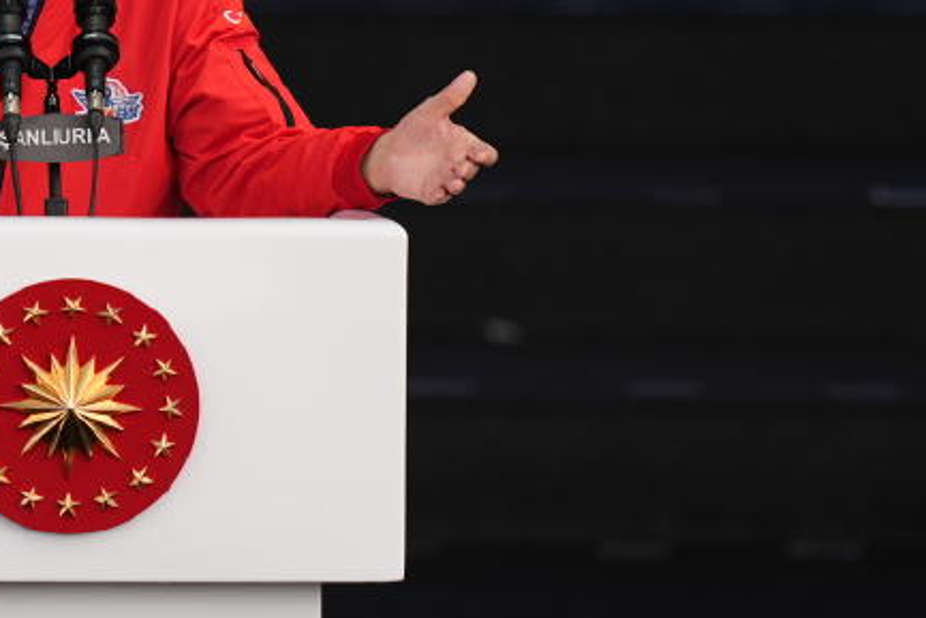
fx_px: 33191
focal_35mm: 1290
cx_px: 41
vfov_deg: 1.1
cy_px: 32
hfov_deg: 1.6
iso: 320
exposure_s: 1/1600
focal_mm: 400
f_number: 3.5
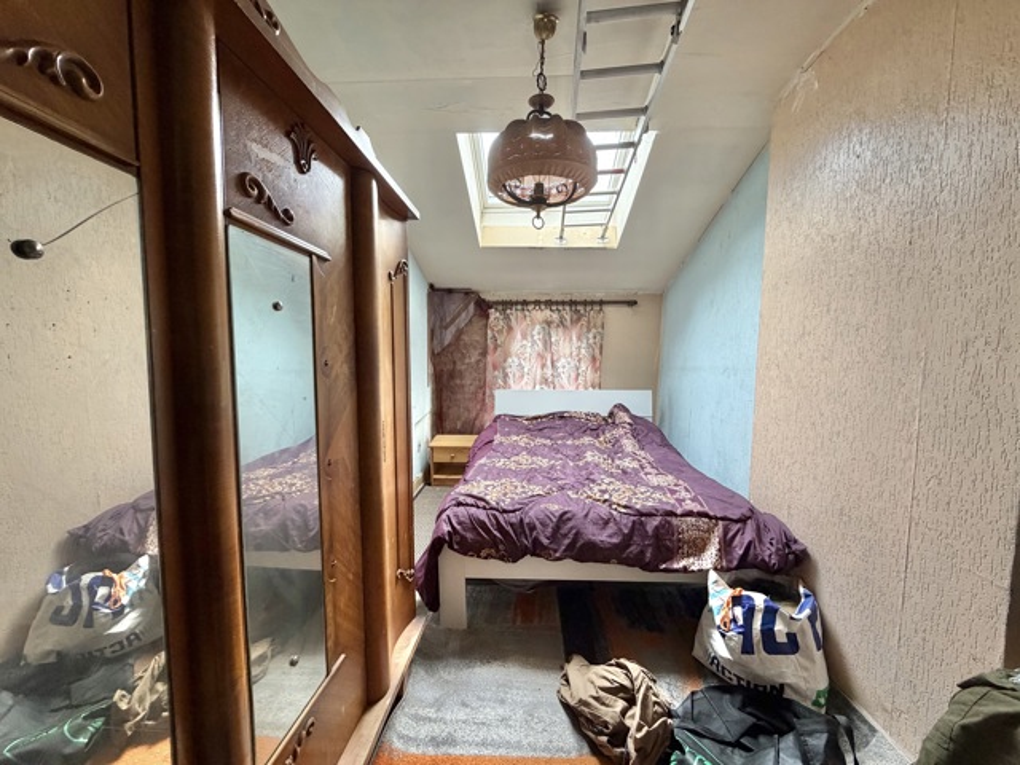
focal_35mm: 14
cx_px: 510
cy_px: 382
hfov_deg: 102.1
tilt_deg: -3.8
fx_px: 413
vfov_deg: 85.7
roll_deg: -0.2
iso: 320
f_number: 2.2
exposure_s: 1/79
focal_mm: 2.22
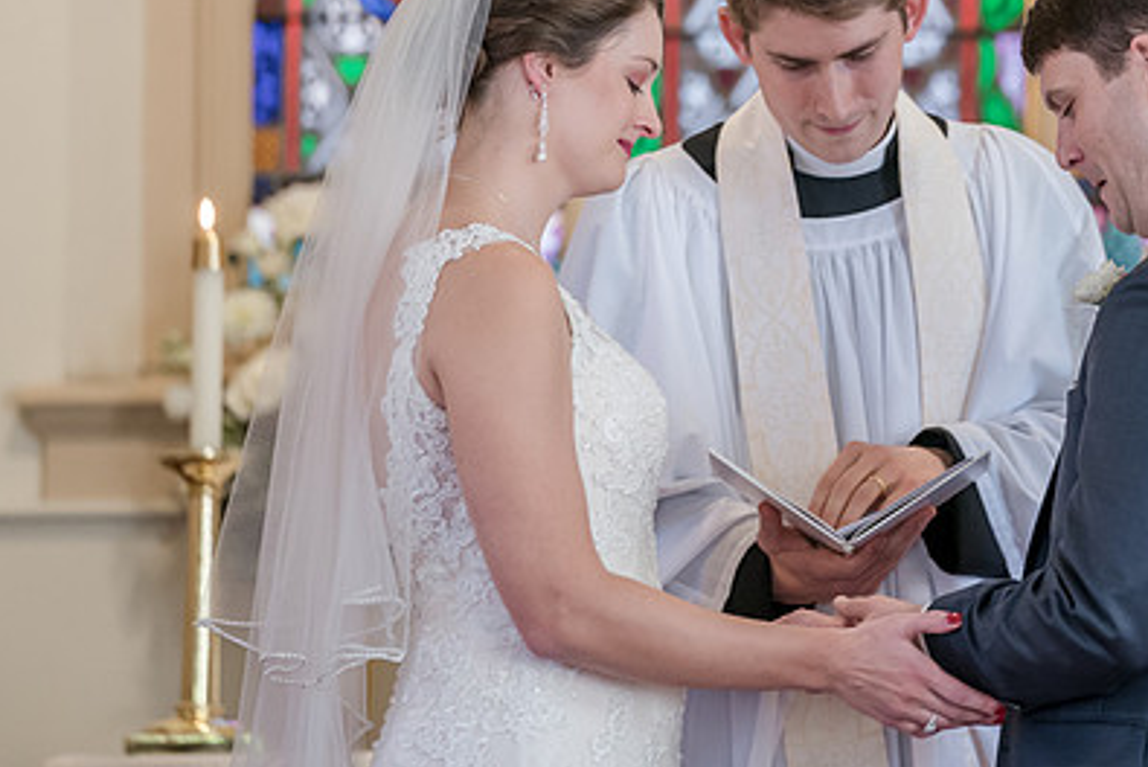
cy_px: 161
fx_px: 12477
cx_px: 1005
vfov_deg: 3.5
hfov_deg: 5.3
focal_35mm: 391
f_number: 3.2
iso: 2000
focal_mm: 200
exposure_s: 1/100
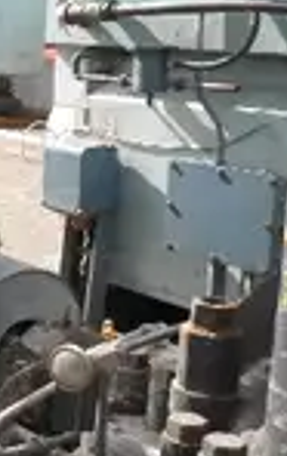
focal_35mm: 80
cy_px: 191
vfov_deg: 25.8
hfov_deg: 13.7
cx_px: -302
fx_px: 997
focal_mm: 5
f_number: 3
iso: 64
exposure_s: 1/400
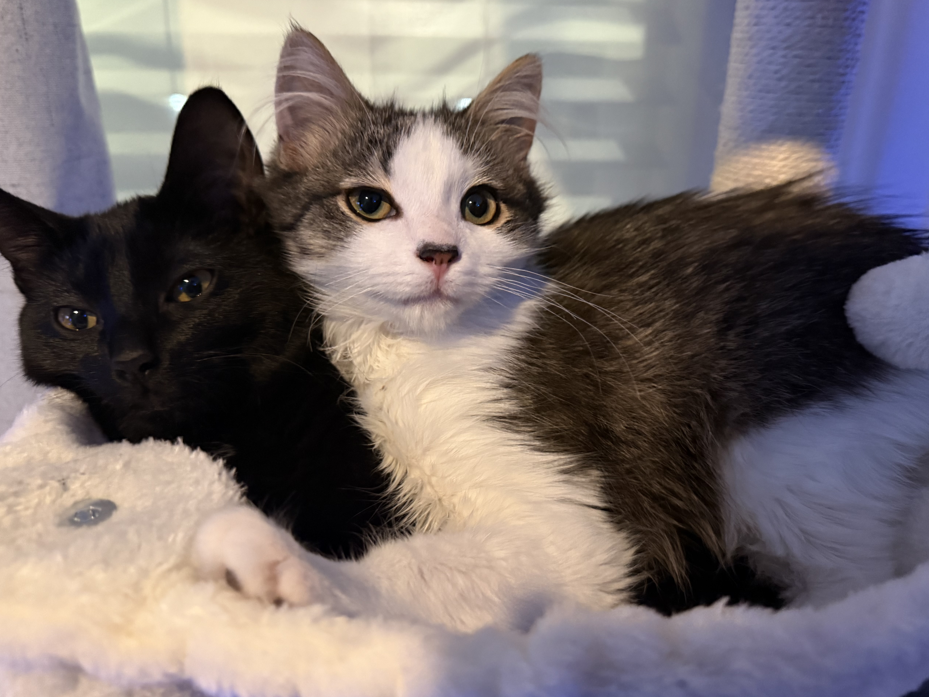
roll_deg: -2.0
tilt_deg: -20.7
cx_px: 478
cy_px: 328
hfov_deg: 65.3
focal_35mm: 27
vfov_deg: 51.3
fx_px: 725
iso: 800
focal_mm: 6.76
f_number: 1.78
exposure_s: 1/30
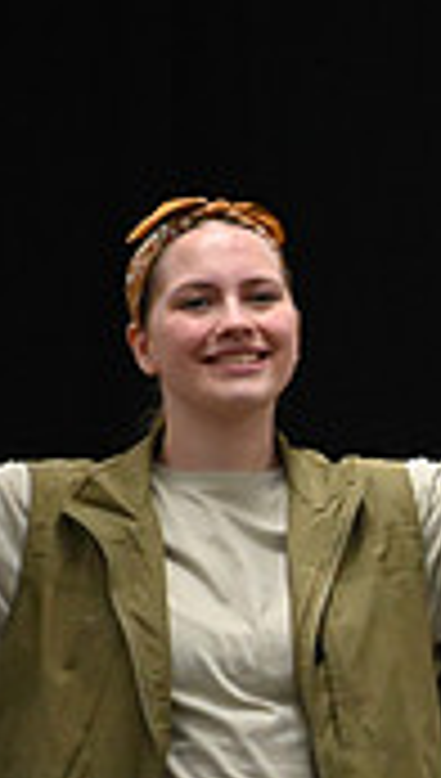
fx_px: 19541
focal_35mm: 945
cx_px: 1296
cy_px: 675
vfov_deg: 2.3
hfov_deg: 1.3
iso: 8000
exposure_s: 1/250
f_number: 6
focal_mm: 270
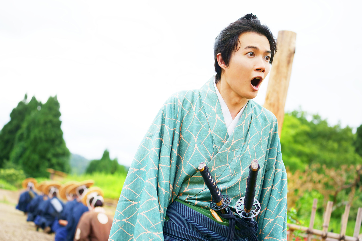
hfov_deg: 28.8
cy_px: 120
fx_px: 704
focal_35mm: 70
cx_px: 181
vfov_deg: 19.5
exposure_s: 1/320
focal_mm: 70
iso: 100
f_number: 4
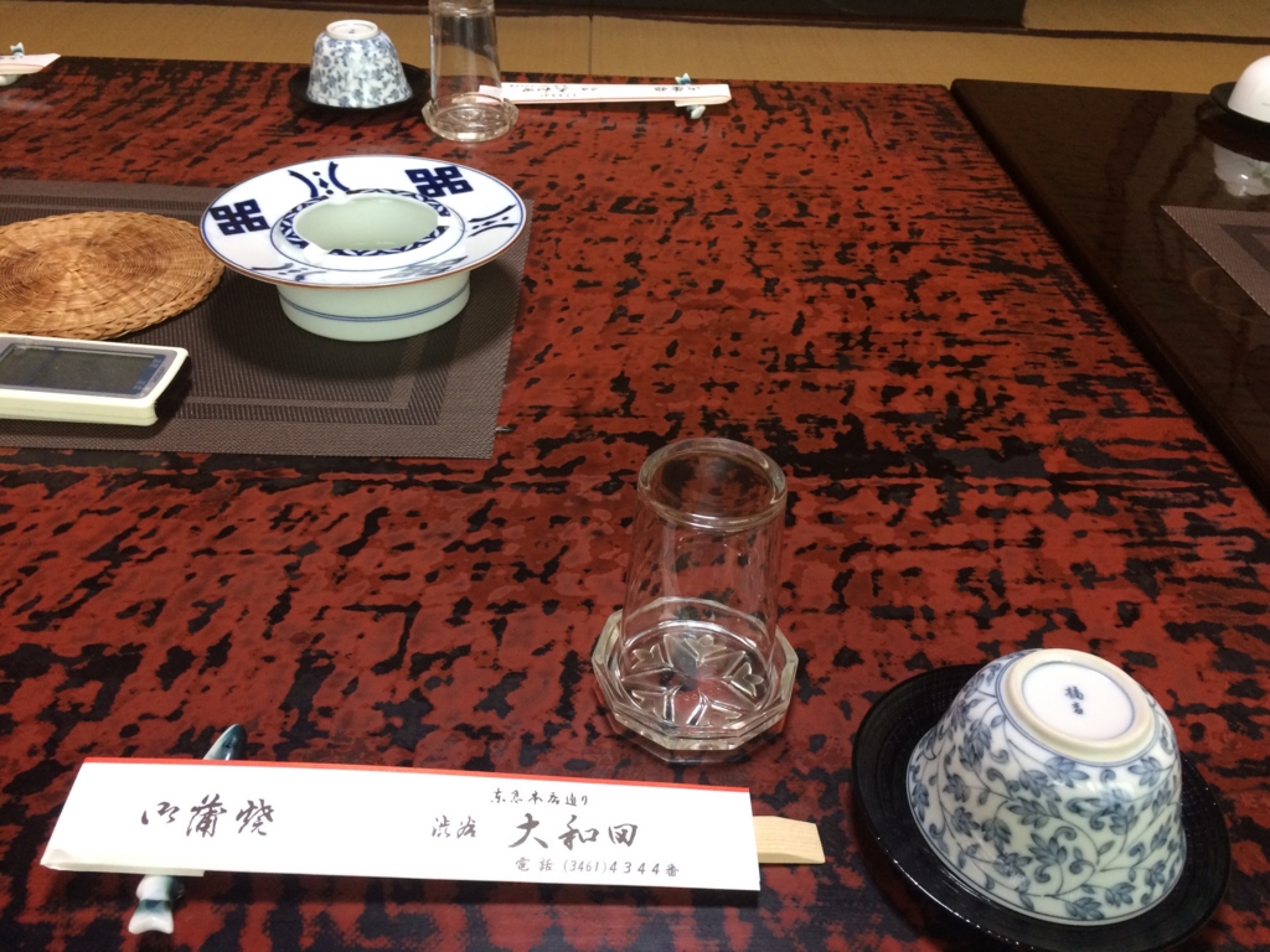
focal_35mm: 29
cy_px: 476
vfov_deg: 48.2
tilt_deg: -37.8
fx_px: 1064
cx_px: 635
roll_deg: -1.6
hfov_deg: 61.7
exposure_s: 1/30
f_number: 2.2
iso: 160
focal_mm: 4.15
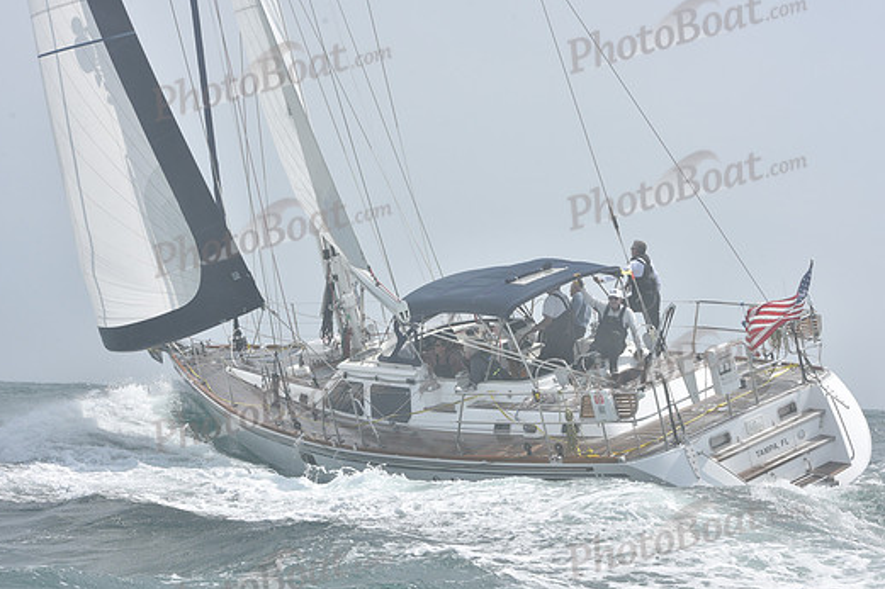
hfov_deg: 26.0
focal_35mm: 78
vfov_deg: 17.5
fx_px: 1917
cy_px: 298
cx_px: 481
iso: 320
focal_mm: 70
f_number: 11
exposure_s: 1/800
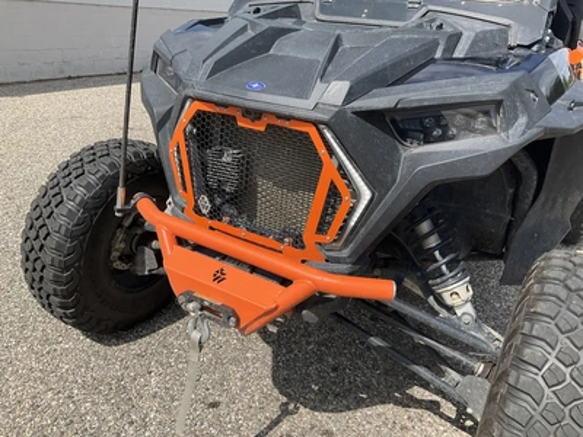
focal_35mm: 29
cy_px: 218
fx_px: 488
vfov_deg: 48.2
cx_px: 292
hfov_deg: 61.7
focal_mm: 3
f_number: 1.8
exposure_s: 1/1377
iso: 25
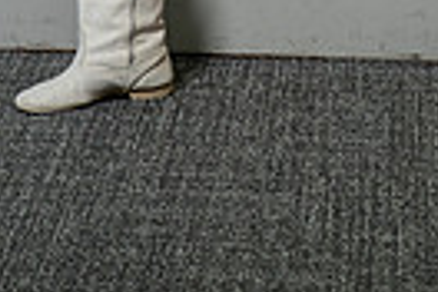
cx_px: 123
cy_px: -408
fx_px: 2786
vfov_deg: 5.8
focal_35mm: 229
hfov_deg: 9.0
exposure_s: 1/250
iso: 400
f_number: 5.6
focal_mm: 67
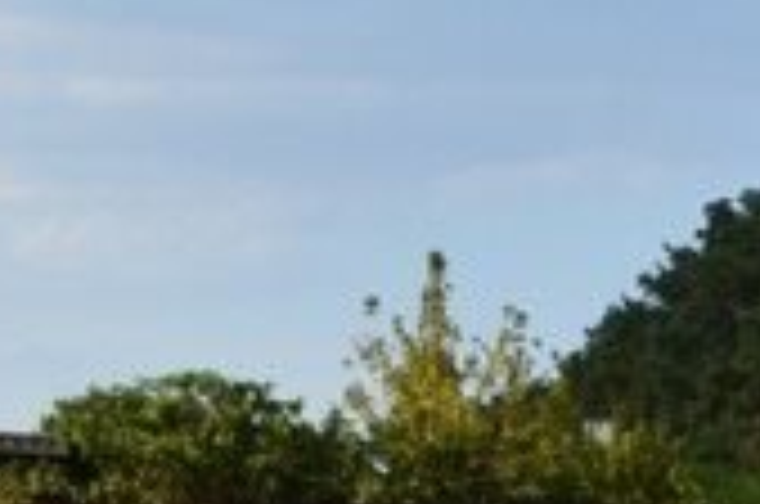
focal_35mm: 200
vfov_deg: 6.4
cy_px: 1424
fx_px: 4214
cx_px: 373
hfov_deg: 10.3
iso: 400
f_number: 11
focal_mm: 22
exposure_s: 1/400
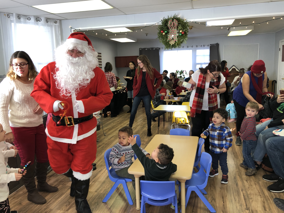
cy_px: 106
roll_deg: +1.8
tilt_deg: -7.1
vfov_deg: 49.7
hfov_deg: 63.4
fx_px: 230
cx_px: 142
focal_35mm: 28
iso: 80
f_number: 1.8
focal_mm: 4
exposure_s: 1/120
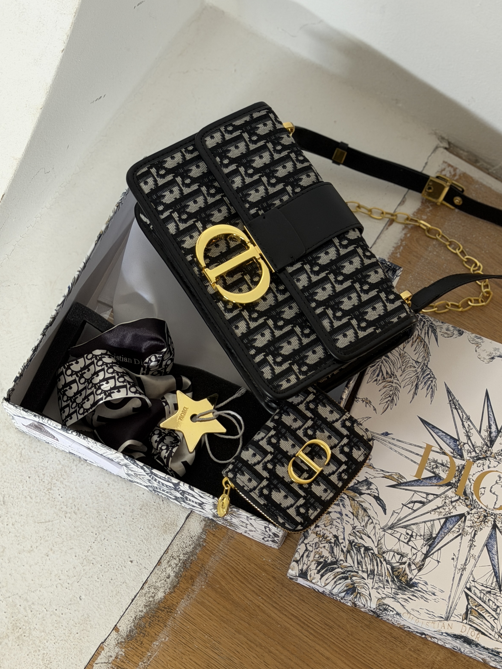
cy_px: 286
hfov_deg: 23.6
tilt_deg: -68.1
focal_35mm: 62
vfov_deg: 31.2
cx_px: 323
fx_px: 1199
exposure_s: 1/60
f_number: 1.78
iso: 200
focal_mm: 6.76
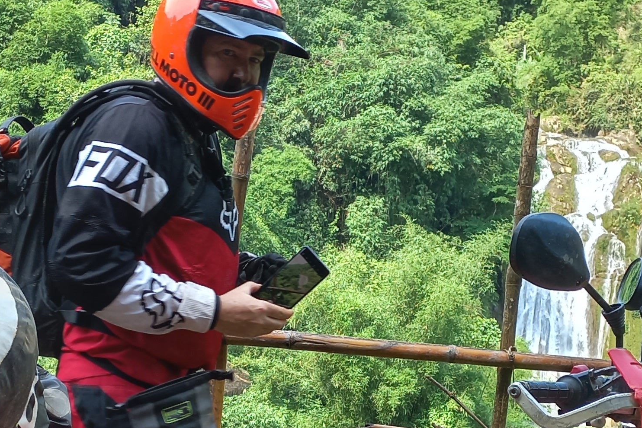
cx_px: 350
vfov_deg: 16.6
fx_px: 1445
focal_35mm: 81
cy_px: 396
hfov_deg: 25.0
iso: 25
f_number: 1.8
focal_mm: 4.6
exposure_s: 1/119
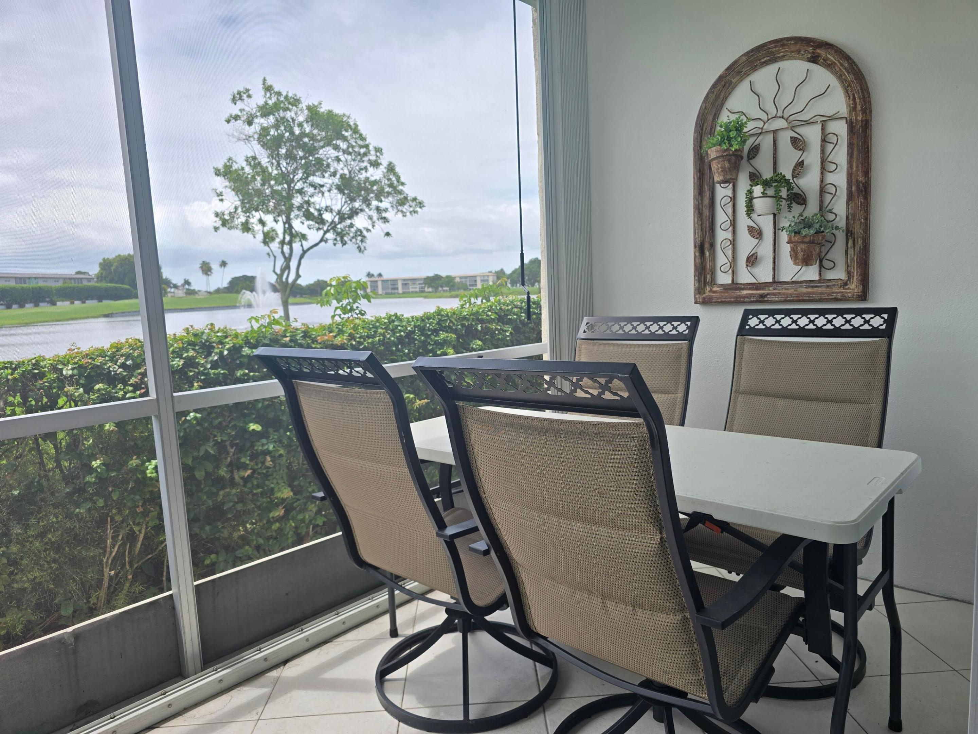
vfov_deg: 58.9
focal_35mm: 23
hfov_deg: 73.9
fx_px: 650
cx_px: 489
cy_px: 367
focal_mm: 6.3
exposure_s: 1/433
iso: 12
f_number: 1.7
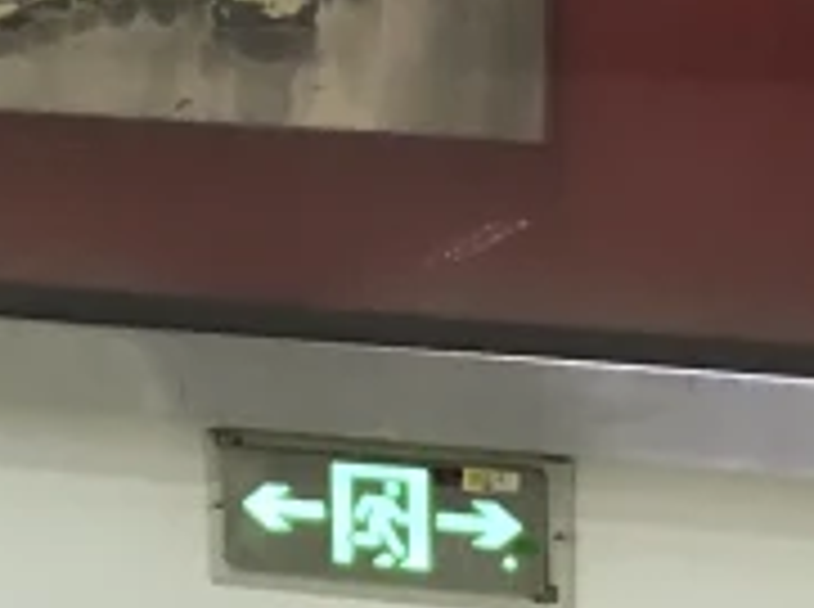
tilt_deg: +1.6
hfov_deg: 10.0
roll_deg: +0.4
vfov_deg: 7.8
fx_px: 4365
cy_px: -266
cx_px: -742
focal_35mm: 186
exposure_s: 1/17
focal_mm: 4
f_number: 1.8
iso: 80
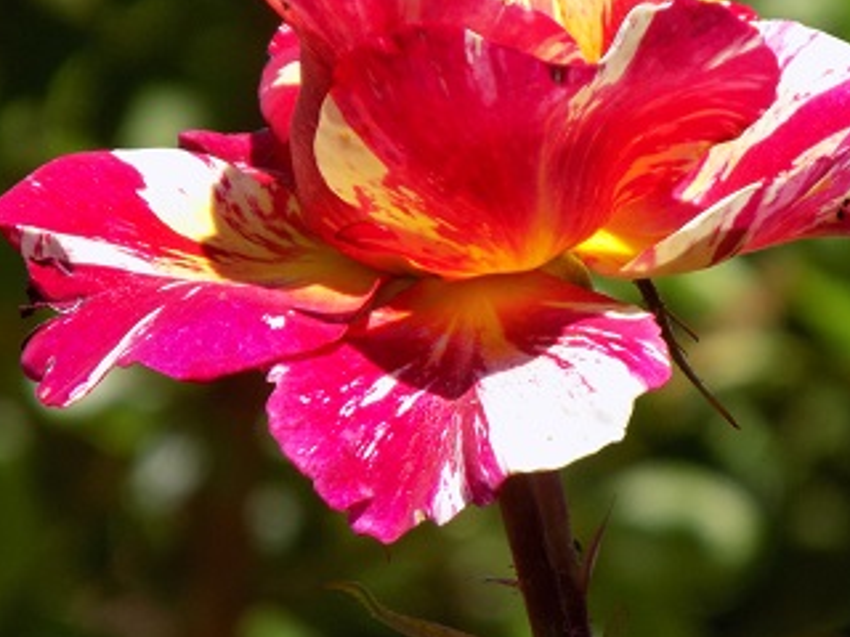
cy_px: 239
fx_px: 22321
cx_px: 486
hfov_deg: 2.2
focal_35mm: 909
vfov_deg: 1.6
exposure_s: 1/250
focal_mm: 107.7
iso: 80
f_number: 5.9
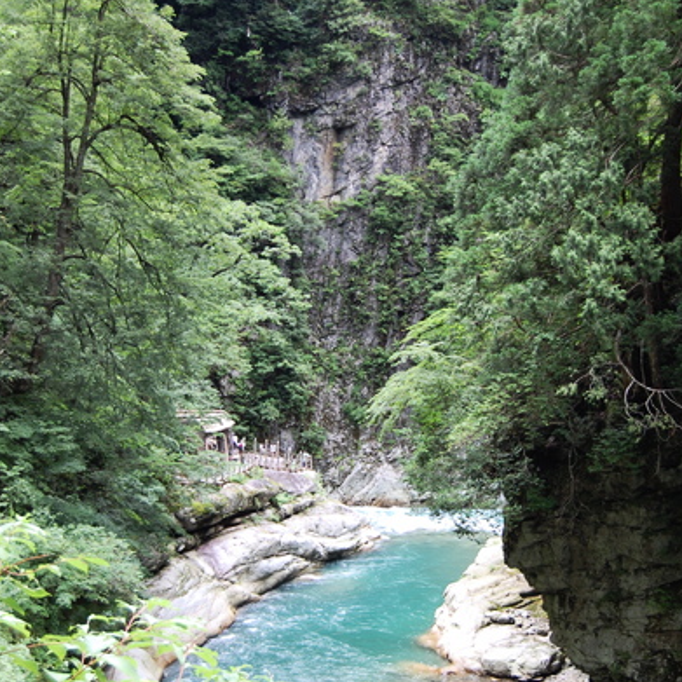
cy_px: 403
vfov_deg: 28.3
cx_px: 339
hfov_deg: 28.3
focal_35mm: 61
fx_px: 1352
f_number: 4.5
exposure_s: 1/50
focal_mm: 31
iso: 200
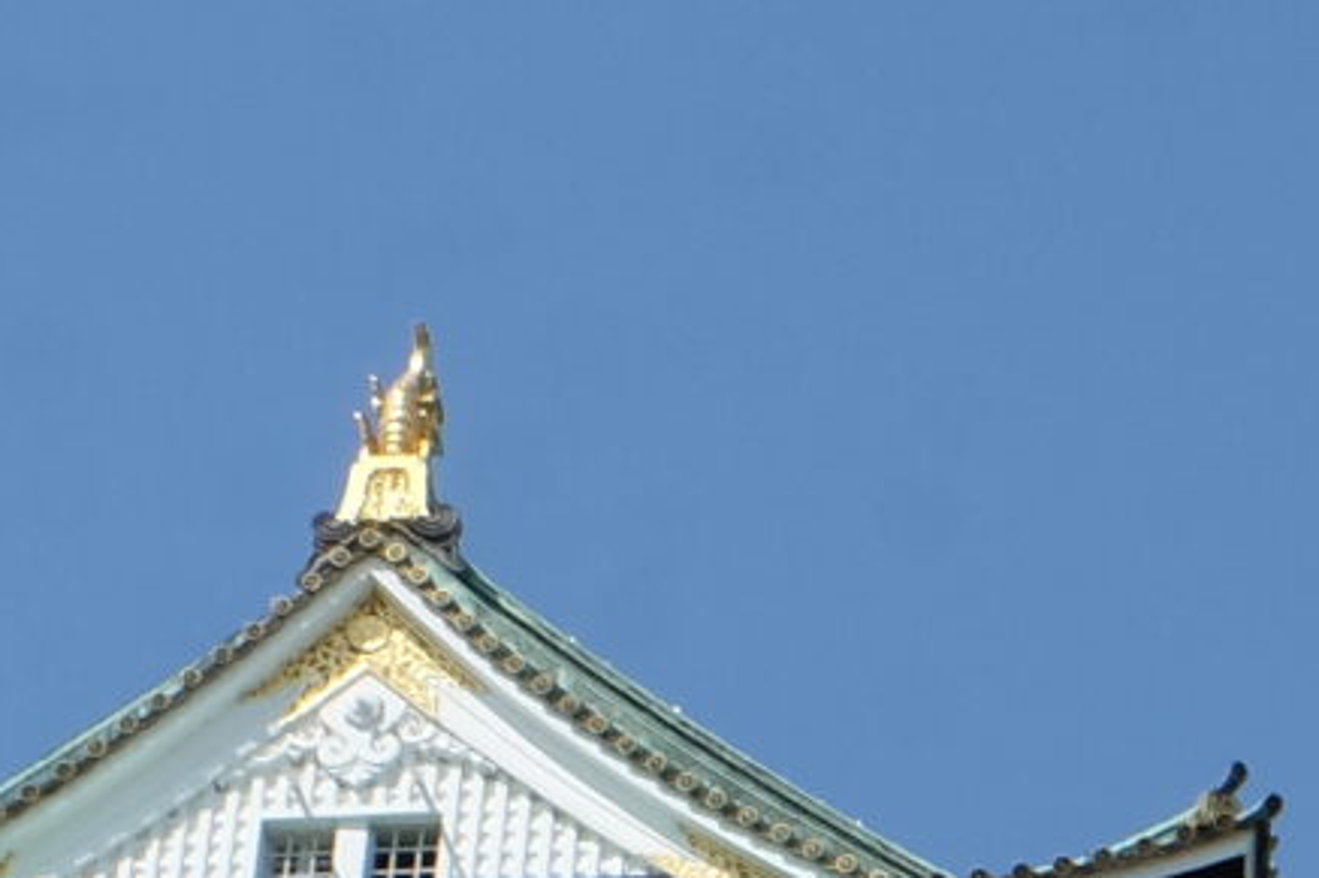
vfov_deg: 6.5
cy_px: 1018
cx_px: 1681
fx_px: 7727
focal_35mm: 211
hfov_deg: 9.6
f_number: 16
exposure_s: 1/250
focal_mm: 24.3
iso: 400
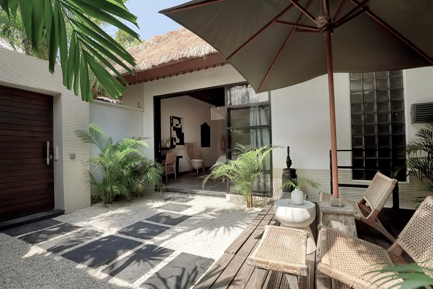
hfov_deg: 95.0
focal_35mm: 16
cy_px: 144
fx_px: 198
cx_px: 216
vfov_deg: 72.1
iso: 160
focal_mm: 11
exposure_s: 1/1250
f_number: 4
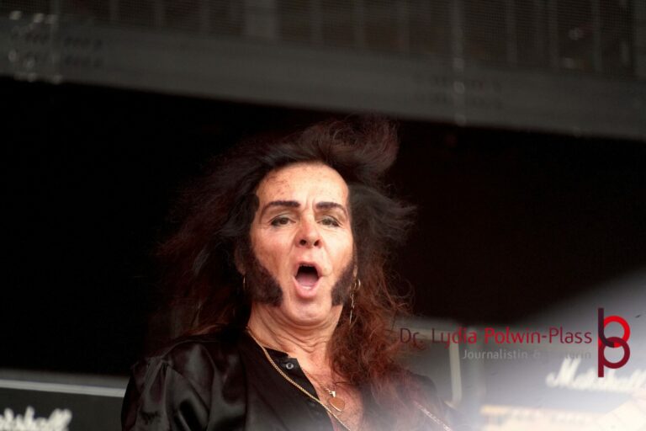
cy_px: 216
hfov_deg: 4.6
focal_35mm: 450
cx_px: 323
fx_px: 8074
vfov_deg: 3.1
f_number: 6.3
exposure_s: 1/500
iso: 2000
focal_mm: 300
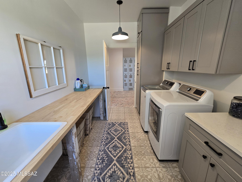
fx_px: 91
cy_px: 91
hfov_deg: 106.2
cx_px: 121
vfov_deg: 89.9
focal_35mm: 13
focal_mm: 2.2
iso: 125
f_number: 2.2
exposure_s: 1/60
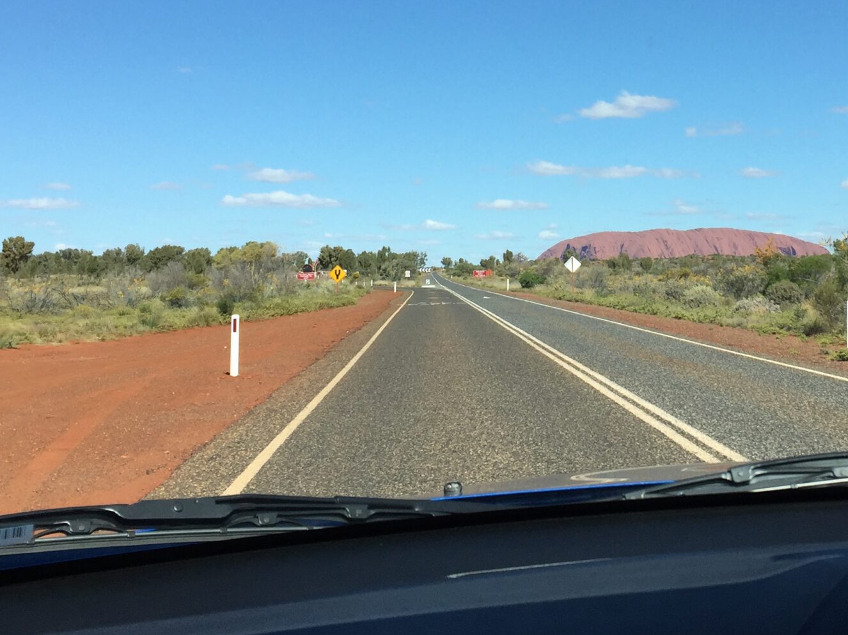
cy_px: 130
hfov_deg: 33.9
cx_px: 599
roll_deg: -1.5
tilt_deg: +3.9
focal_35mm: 56
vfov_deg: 25.7
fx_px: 1372
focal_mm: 4.15
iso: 32
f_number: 2.2
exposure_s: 1/1980
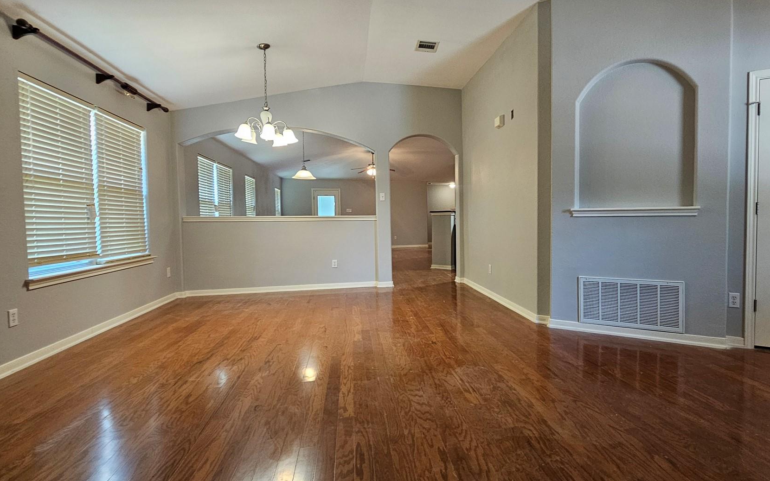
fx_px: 357
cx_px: 465
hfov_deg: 93.0
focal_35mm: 17
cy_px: 236
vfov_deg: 68.0
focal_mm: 2.2
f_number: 2.2
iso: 320
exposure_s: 1/40
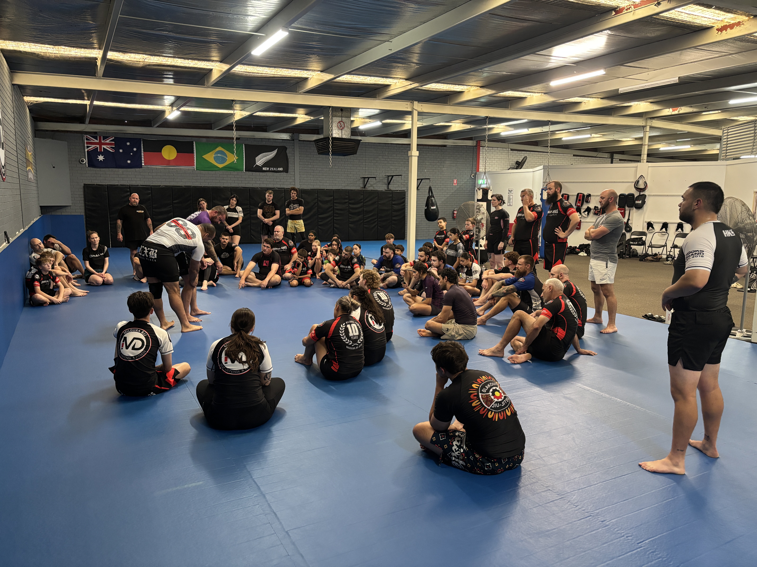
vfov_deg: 53.1
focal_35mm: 26
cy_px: 284
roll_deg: -0.8
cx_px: 378
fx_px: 569
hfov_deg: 67.3
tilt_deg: -9.2
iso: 400
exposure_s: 1/33
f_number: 1.6
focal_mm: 5.96
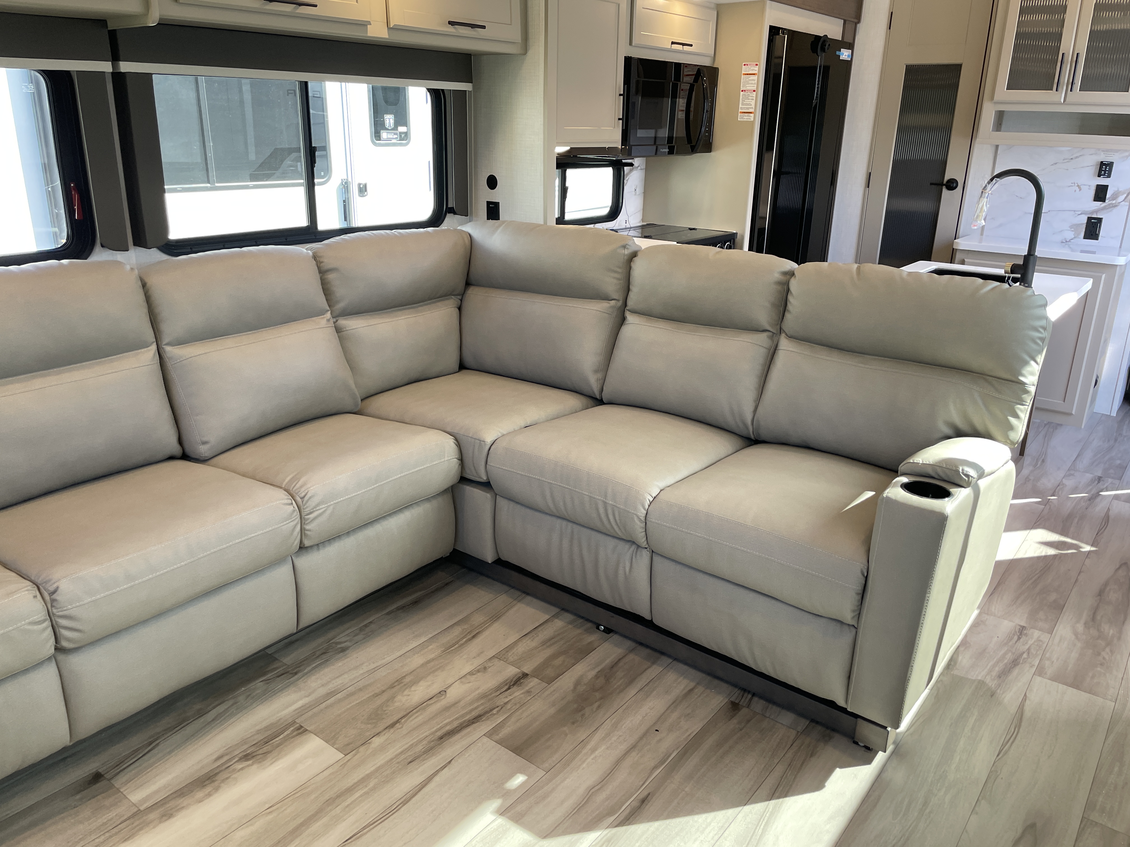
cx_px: 565
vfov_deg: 53.1
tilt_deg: -17.0
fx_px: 849
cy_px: 424
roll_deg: -0.7
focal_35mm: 26
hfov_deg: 67.3
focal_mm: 4.2
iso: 100
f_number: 1.6
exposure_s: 1/121
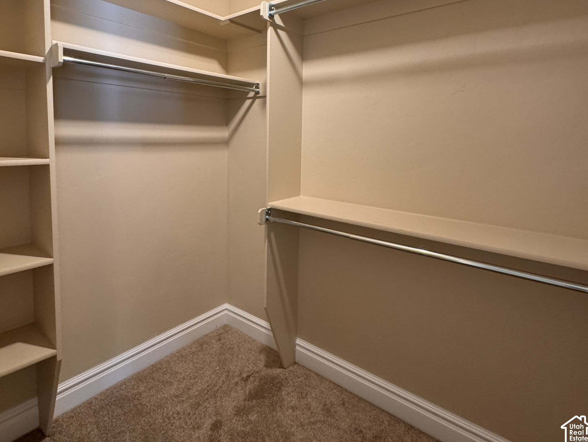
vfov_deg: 81.8
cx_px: 286
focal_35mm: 15
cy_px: 216
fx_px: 255
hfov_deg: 98.1
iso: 320
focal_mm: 2.22
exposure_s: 1/60
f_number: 2.2
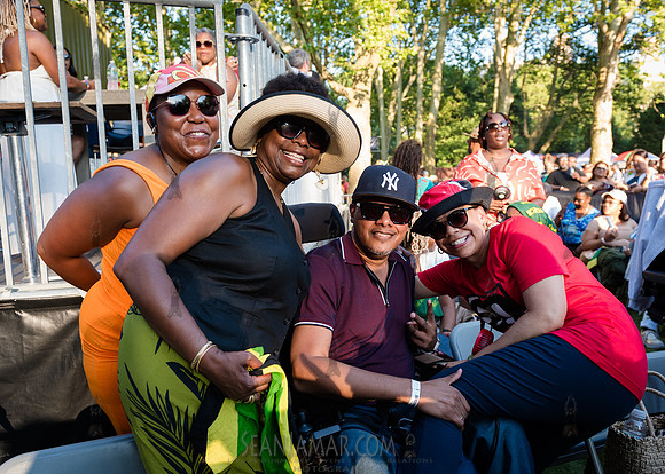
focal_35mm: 29
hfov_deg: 61.7
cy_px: 254
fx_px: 556
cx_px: 358
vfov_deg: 46.2
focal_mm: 24
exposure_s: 1/200
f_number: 3.5
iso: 400
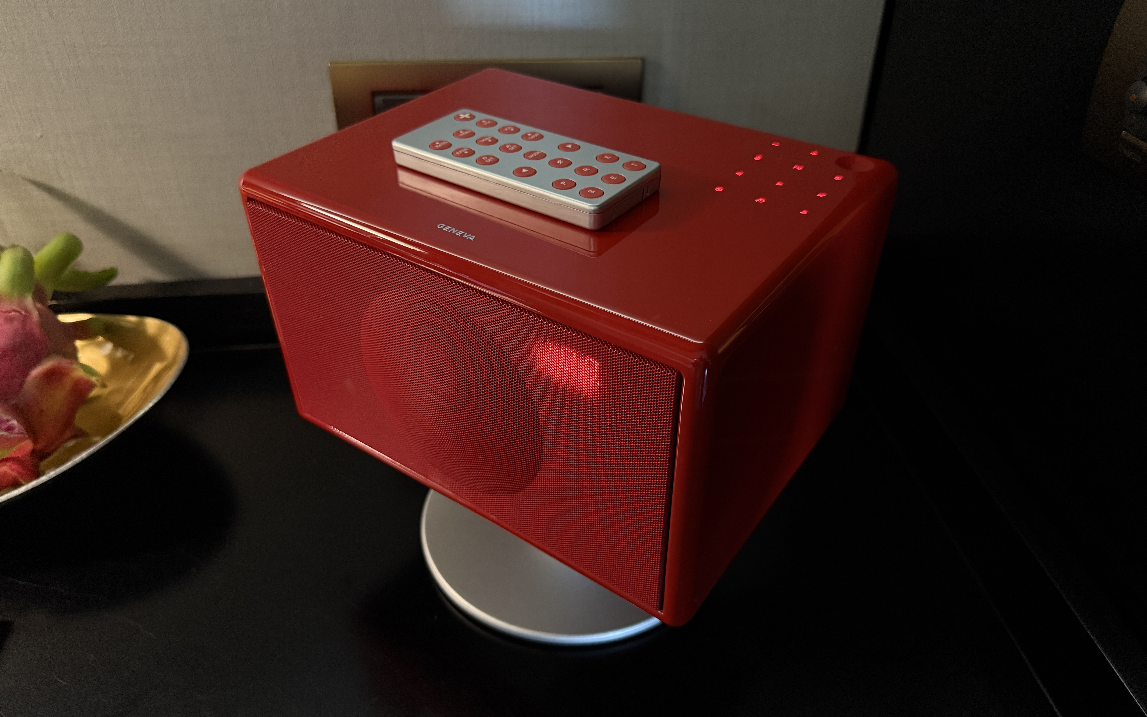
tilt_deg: -34.0
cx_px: 570
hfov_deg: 70.4
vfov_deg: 47.6
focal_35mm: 26
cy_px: 354
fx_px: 813
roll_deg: +0.4
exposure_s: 1/30
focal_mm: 6.76
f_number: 1.78
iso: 800
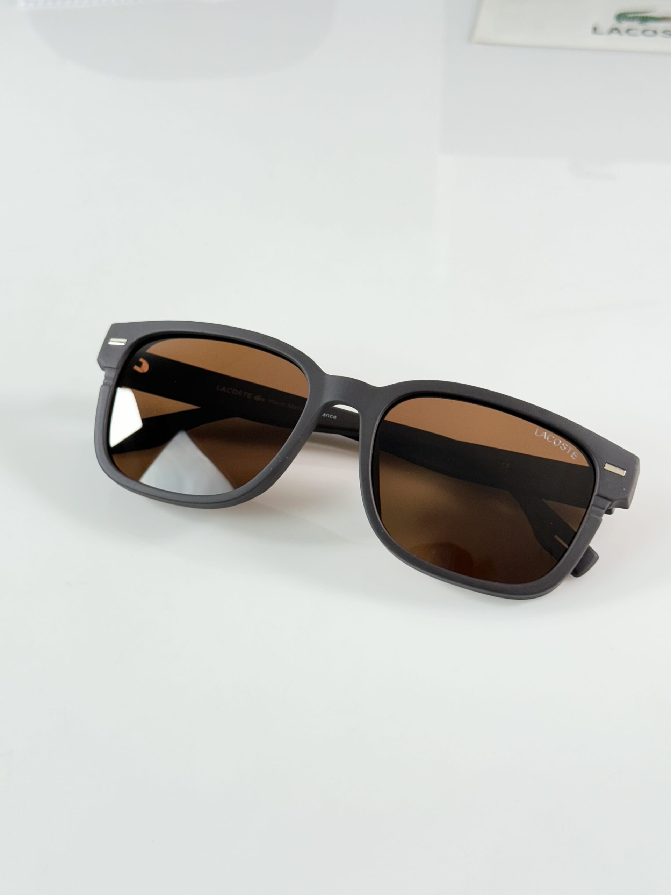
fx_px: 1241
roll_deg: +1.6
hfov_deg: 30.3
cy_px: 448
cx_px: 336
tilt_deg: -41.9
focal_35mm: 48
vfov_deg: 39.7
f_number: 1.78
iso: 64
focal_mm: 6.86
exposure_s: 1/100
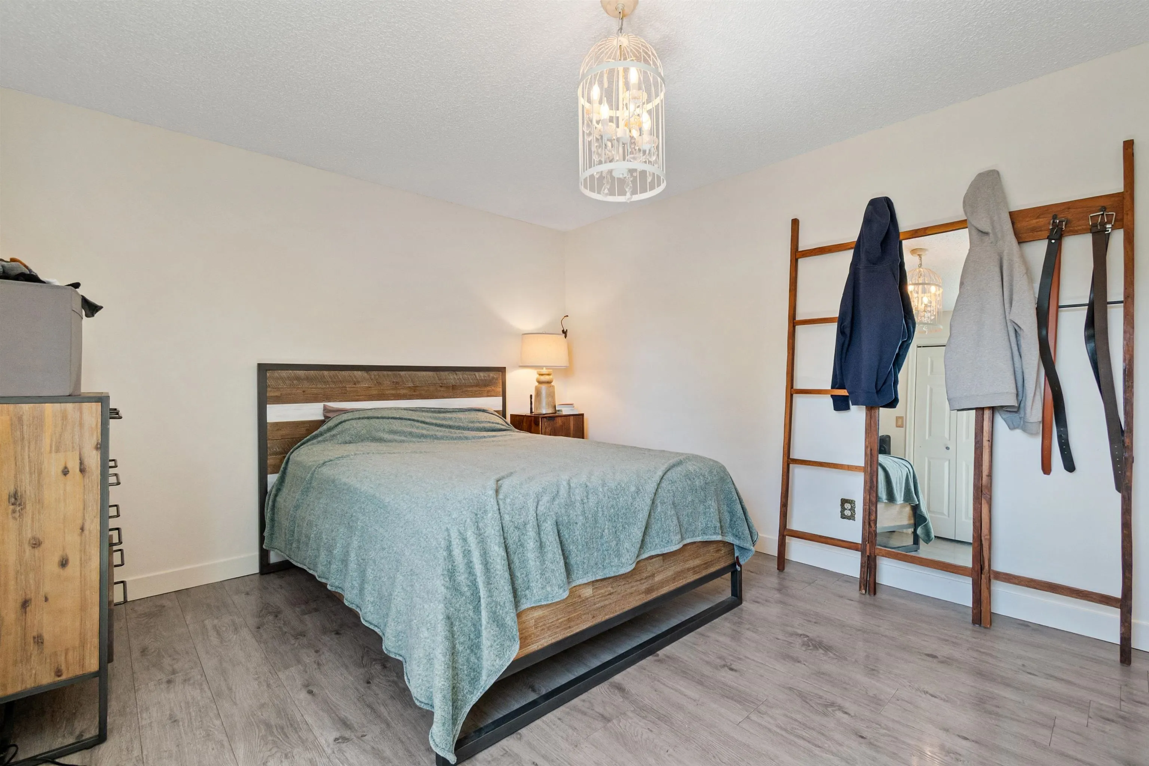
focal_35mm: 15
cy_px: 383
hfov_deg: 100.4
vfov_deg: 77.3
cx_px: 574
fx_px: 479
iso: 200
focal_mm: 10
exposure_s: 1/30
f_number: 7.1
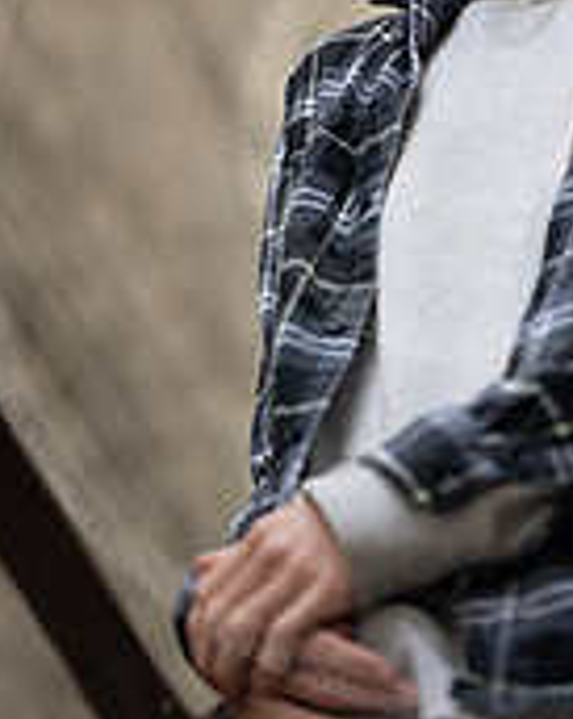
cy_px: 192
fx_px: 4442
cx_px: 510
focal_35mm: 209
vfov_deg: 9.2
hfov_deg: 7.4
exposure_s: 1/320
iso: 320
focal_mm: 85
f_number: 1.8
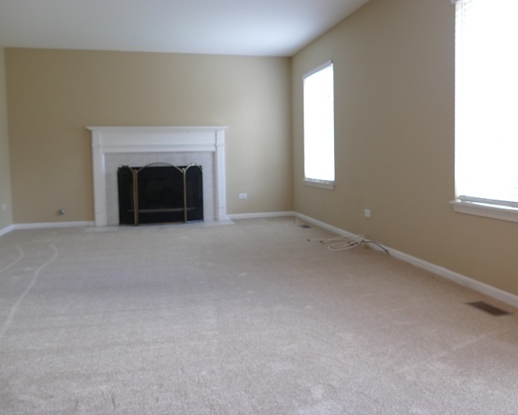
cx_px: 288
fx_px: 491
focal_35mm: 32
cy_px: 189
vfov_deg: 45.8
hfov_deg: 55.5
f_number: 2.8
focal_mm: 9.12
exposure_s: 1/60
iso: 500
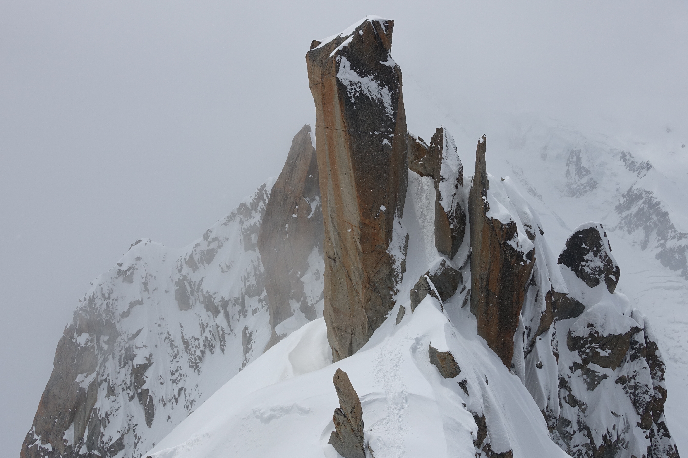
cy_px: 211
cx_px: 343
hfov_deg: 63.7
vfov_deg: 44.9
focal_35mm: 29
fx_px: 554
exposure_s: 1/250
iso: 125
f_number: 5.6
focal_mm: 8.8
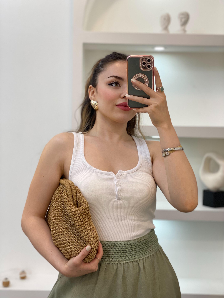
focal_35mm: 52
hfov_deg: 28.0
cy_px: 149
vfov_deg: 36.8
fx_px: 449
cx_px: 112
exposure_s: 1/122
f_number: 2
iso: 80
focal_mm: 6
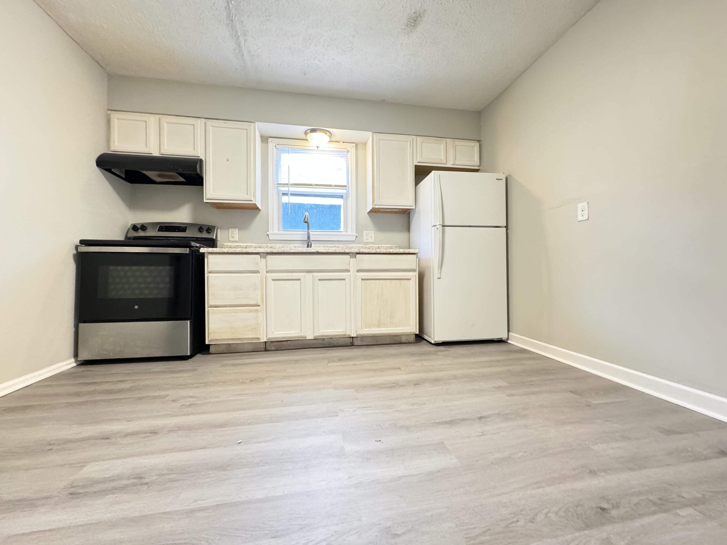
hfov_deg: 102.1
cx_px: 364
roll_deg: +0.7
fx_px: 294
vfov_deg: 85.7
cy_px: 272
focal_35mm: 14
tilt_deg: +0.0
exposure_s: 1/60
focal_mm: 2.22
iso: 1000
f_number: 2.2
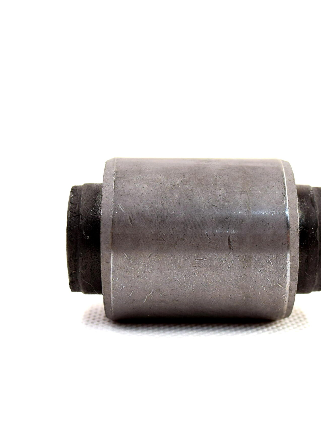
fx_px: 838
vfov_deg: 28.7
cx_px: 210
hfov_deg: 21.6
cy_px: 216
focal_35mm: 68
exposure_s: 1/160
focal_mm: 31
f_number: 6.3
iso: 400
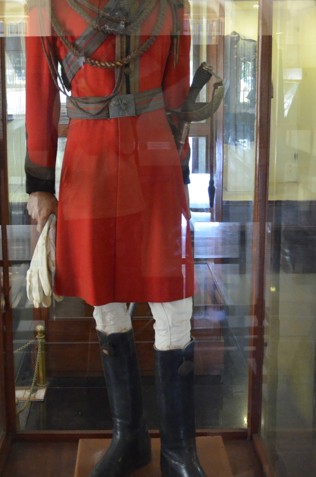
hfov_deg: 25.5
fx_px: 697
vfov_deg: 37.3
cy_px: 152
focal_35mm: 53
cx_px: 124
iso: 3200
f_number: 4
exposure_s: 1/20
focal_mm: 25
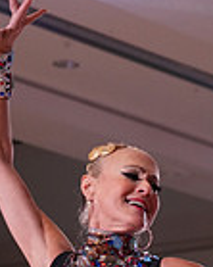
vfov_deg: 7.4
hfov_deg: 6.1
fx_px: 2004
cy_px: 474
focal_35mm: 254
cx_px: 214
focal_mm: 65
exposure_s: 1/500
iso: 2500
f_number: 4
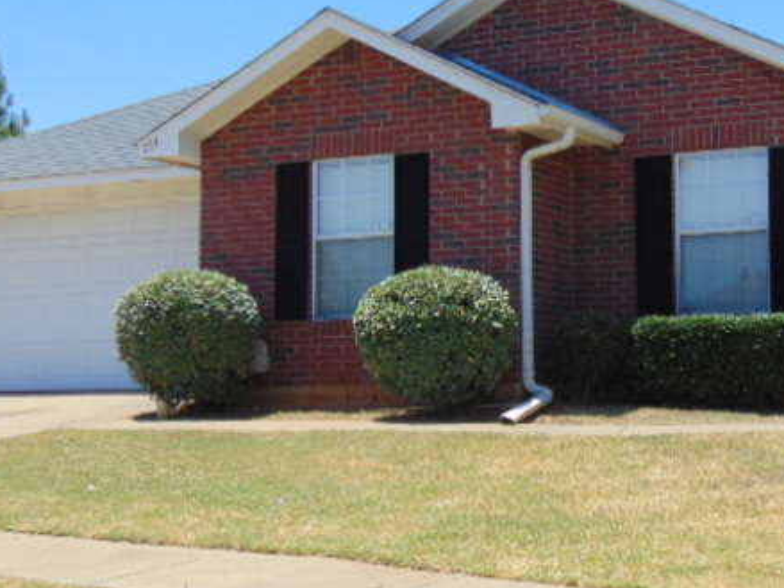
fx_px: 1721
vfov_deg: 19.4
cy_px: 295
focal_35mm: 76
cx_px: 519
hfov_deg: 25.5
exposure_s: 1/1000
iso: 80
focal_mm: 9
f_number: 3.5
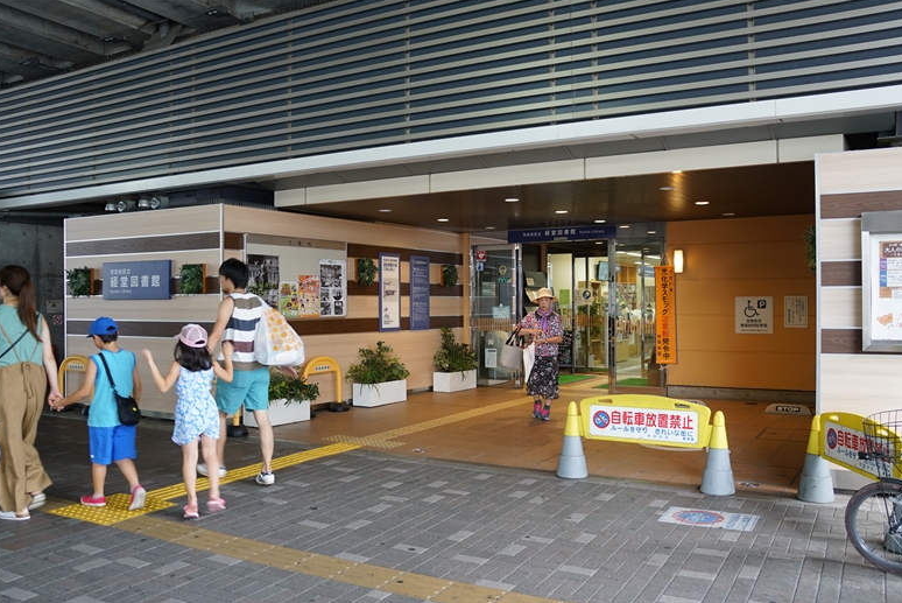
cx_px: 459
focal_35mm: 31
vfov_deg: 42.4
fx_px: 777
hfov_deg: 60.3
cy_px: 309
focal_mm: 20
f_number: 3.5
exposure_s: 1/60
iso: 400
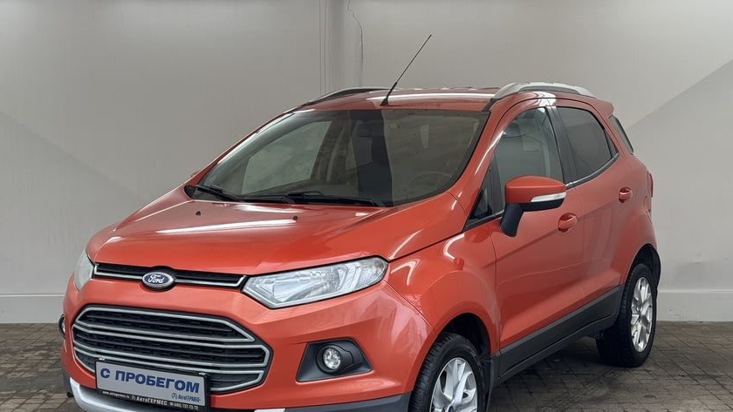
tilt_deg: -8.5
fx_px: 1089
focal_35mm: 56
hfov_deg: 37.2
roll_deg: +0.0
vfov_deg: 21.4
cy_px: 252
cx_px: 347
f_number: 1.78
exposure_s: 1/232
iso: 64
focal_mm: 6.76
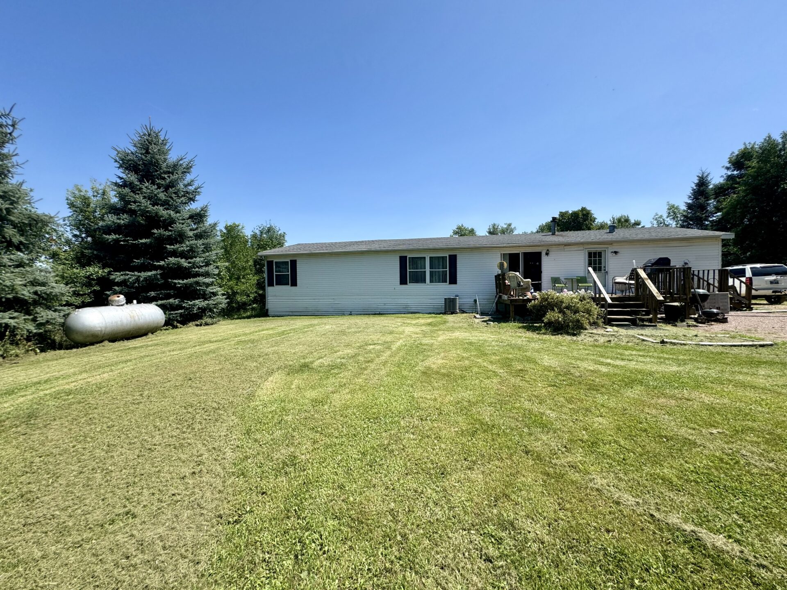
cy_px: 295
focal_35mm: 14
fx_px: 318
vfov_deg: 85.7
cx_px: 394
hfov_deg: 102.1
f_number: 2.2
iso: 50
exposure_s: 1/1600
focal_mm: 2.22
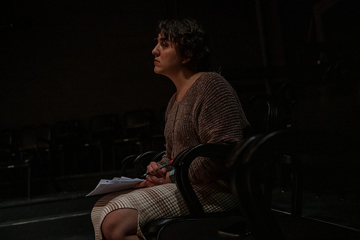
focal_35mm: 42
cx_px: 180
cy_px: 120
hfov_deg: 46.4
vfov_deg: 31.9
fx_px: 420
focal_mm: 42
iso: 16000
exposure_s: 1/100
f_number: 3.2
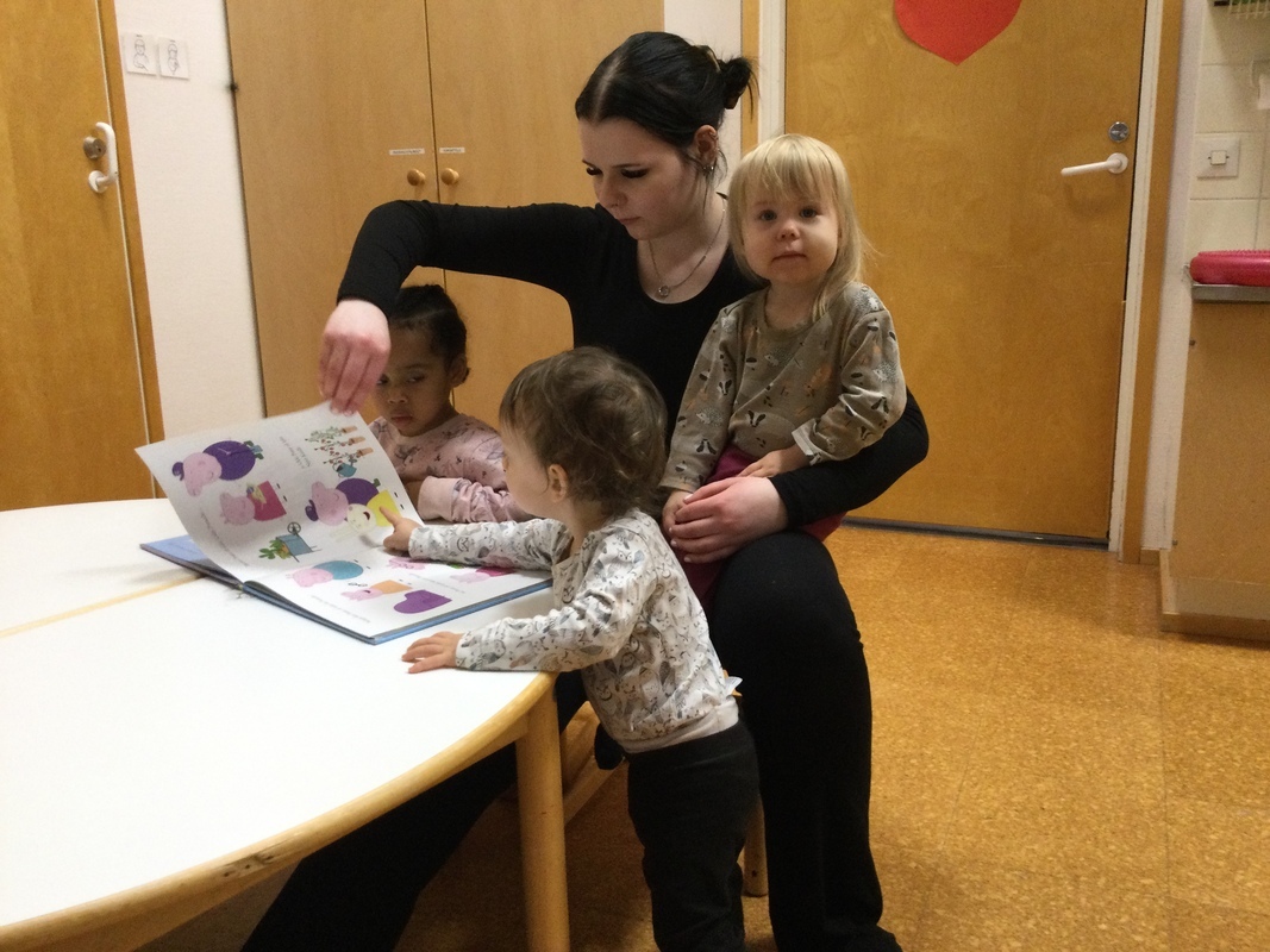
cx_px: 635
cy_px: 476
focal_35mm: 31
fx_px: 1137
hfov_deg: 58.4
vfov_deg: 45.4
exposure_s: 1/33
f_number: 2.4
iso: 160
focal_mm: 3.3
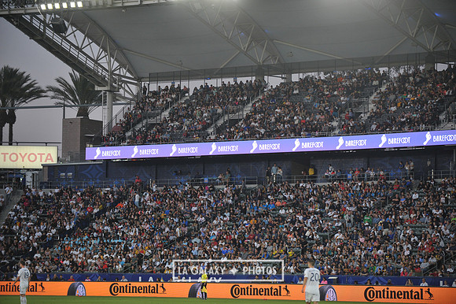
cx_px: 228
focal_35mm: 125
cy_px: 152
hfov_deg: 16.4
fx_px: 1582
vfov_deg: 11.0
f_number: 2.8
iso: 1250
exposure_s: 1/1000
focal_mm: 125
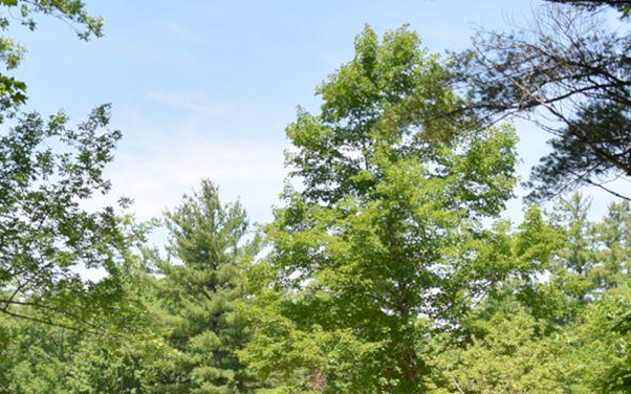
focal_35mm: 99
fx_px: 1702
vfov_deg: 12.9
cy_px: 457
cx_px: 109
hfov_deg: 20.7
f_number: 8
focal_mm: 26
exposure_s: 1/250
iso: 200
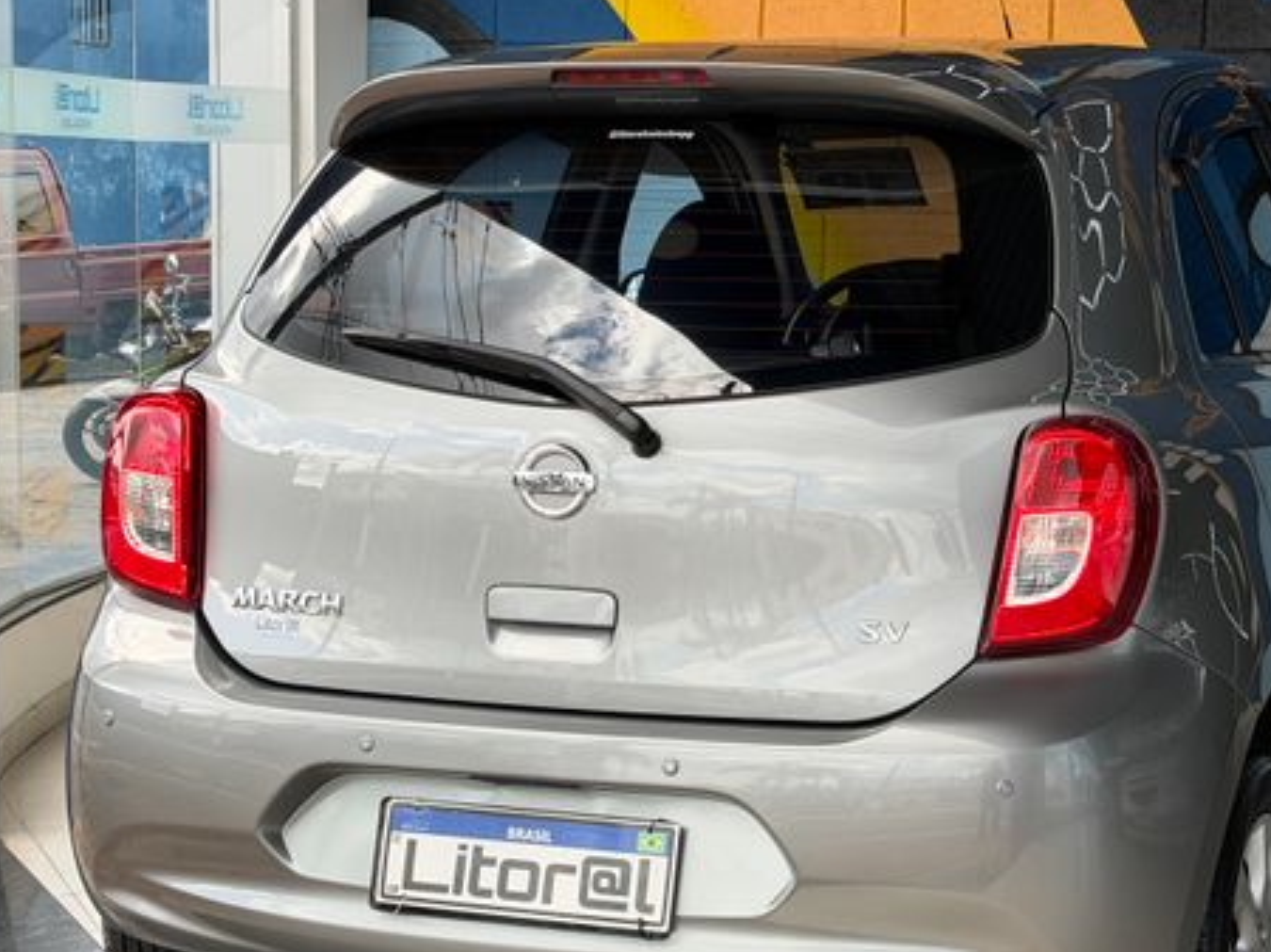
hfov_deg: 23.7
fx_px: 3009
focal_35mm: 82
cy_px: 554
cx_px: 887
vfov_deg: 18.0
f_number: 1.78
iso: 64
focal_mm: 6.76
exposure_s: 1/762
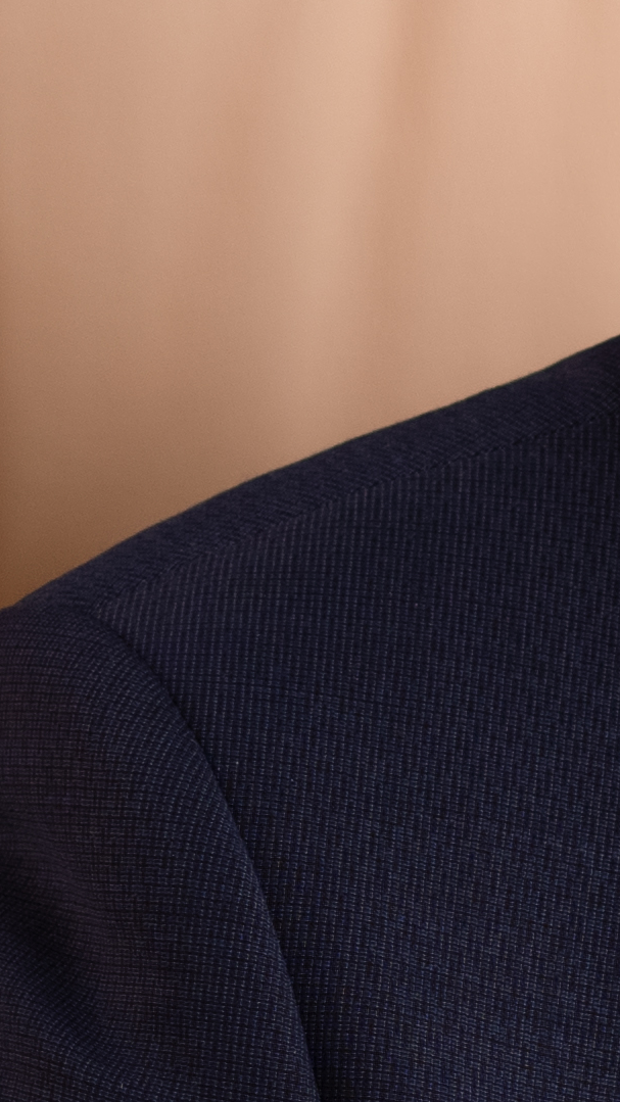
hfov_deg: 1.7
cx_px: 1599
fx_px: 20837
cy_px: 1113
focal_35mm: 713
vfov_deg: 3.0
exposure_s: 1/200
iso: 100
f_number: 2.5
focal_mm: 85
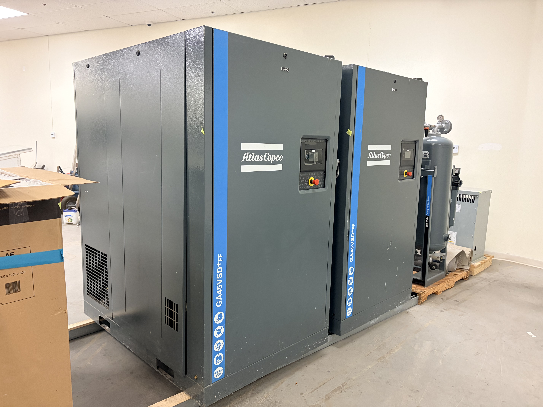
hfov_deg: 67.3
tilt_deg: -7.6
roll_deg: -1.1
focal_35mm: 26
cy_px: 204
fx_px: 408
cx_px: 272
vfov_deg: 53.1
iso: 320
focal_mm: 5.96
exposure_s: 1/60
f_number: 1.6
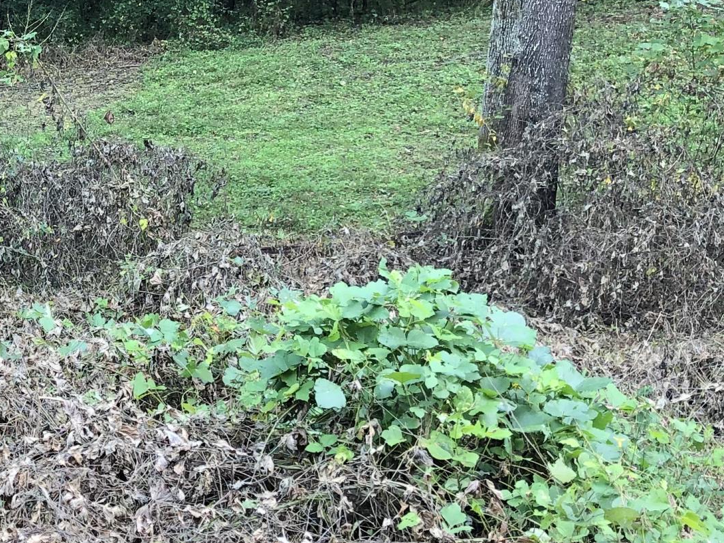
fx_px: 1652
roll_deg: -1.3
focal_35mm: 79
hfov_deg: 22.9
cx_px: -127
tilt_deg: -9.7
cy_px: 21
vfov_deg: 18.3
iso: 40
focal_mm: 4
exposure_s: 1/120
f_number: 1.8
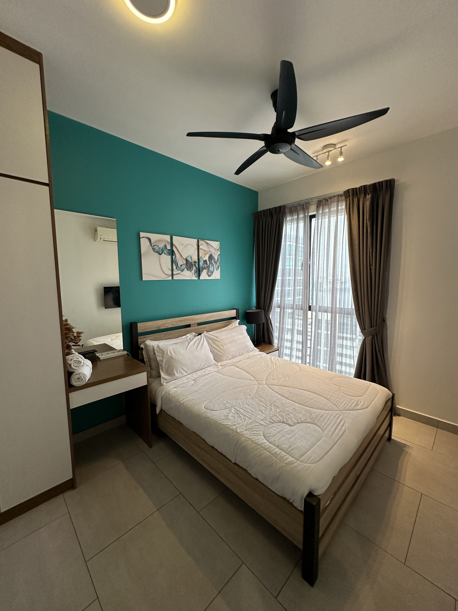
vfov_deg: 102.1
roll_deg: +0.3
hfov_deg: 85.7
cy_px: 306
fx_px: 247
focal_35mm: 14
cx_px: 229
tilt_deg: -5.6
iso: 160
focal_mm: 2.22
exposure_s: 1/100
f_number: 2.2
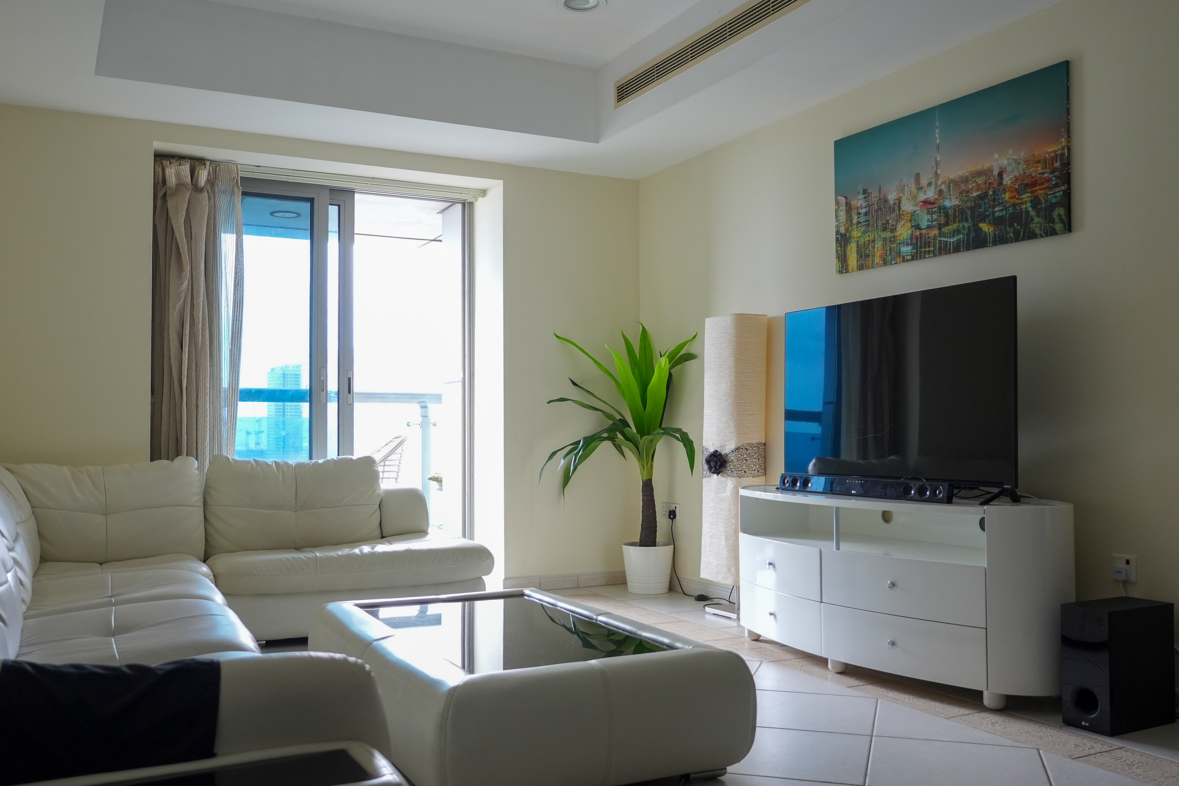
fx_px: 982
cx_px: 590
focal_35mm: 30
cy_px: 393
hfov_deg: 61.9
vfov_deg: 43.6
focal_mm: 20
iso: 800
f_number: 3.5
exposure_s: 1/90
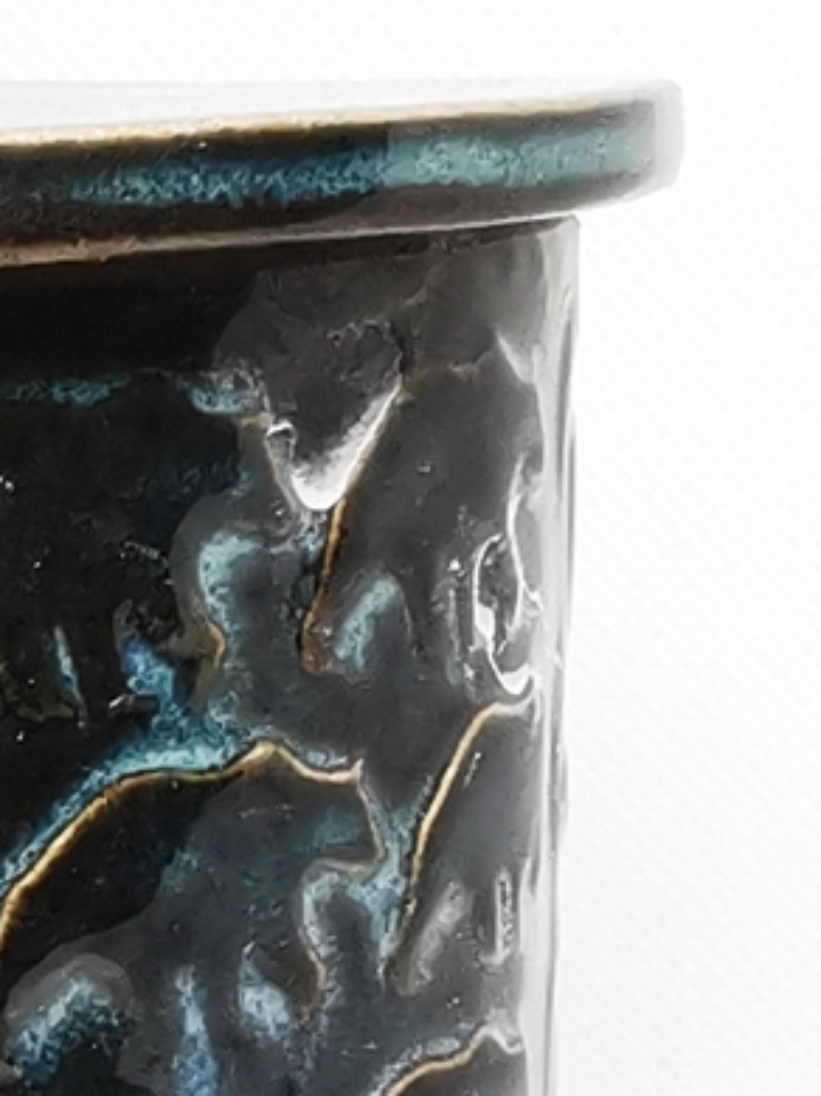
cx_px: -422
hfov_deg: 12.1
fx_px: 3704
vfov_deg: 16.6
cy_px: 1009
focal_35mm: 117
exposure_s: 1/50
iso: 160
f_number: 2.2
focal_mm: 2.26
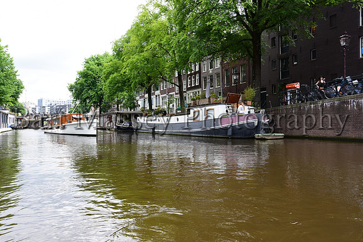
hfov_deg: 65.5
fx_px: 282
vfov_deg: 46.4
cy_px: 121
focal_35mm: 28
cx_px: 182
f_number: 9
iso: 900
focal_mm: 28
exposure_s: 1/400
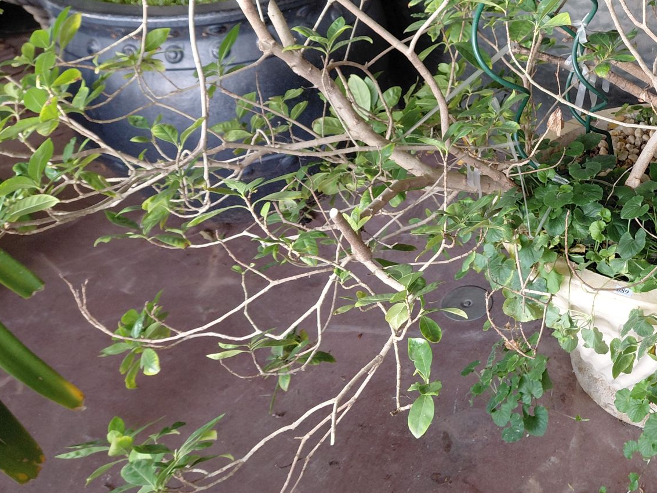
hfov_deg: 39.2
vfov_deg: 31.5
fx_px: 854
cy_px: 108
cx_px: 587
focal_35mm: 45
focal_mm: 4.69
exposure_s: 1/100
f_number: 1.8
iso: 160
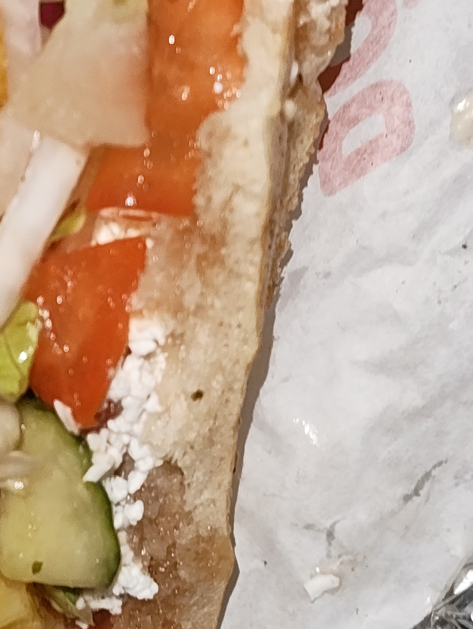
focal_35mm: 73
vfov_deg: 26.4
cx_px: 33
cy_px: 182
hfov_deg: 19.8
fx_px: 1326
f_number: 1.88
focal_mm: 5.56
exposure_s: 1/50
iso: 153
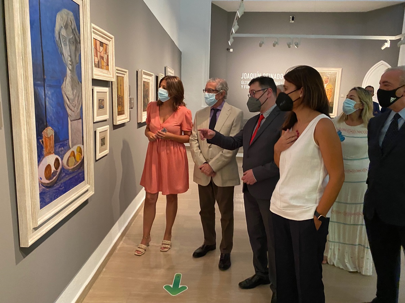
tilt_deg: -9.1
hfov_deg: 67.3
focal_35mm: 26
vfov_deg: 53.1
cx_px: 202
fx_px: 304
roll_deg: -1.3
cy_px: 152
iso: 320
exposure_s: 1/33
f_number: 1.8
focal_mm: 4.25
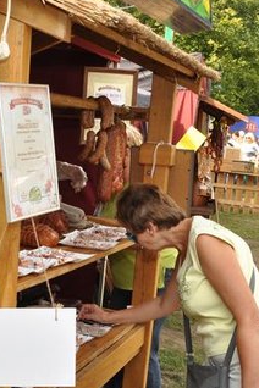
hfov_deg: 23.5
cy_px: 210
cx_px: -8
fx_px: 593
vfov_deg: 36.2
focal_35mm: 55
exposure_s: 1/200
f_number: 11
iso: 400
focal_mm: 18
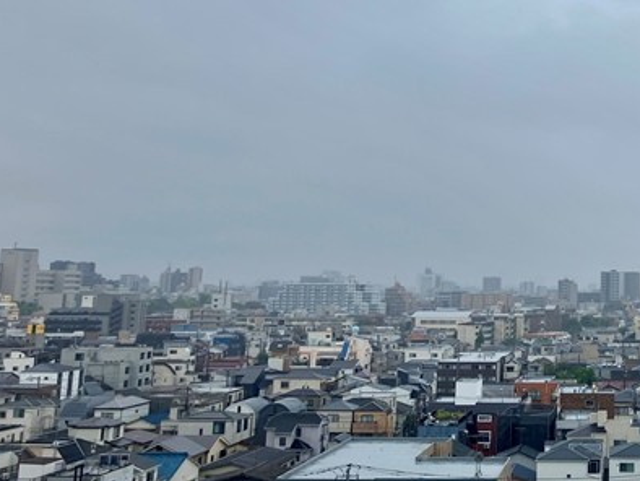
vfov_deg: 26.7
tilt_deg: +10.3
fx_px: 999
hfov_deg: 33.1
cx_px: 612
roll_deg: +0.1
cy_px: 112
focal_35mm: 54
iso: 32
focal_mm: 3.99
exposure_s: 1/771
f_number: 1.8
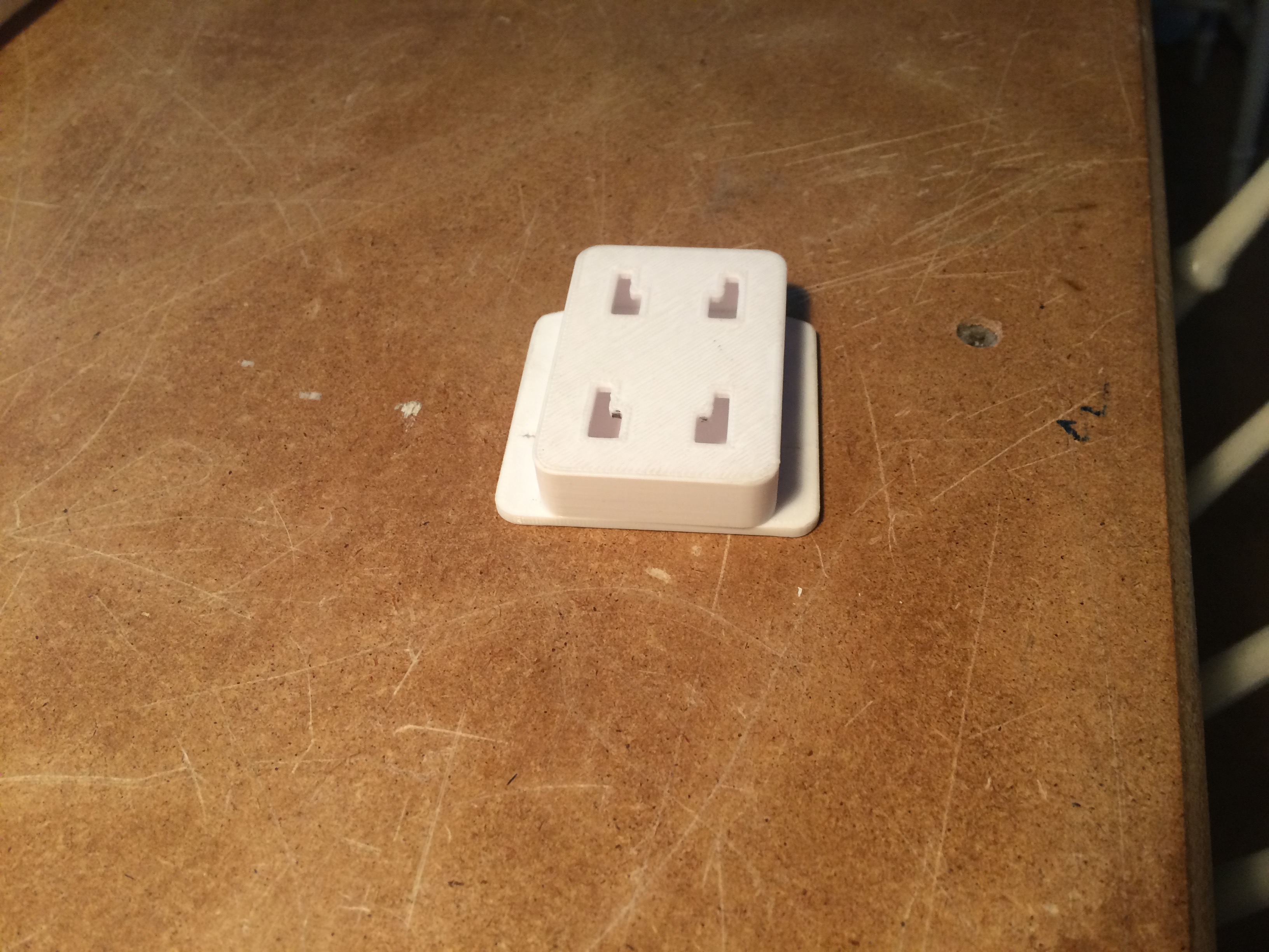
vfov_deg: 48.2
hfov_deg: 61.7
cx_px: 634
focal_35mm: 29
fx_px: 1063
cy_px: 476
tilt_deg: -51.1
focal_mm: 4.15
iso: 125
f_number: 2.2
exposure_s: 1/33
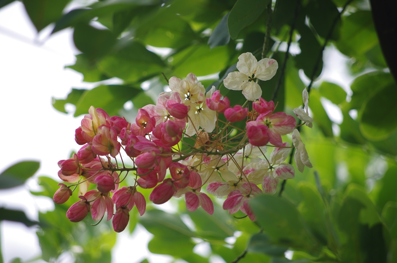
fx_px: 3301
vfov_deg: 4.6
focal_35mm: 300
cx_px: 198
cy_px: 132
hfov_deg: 6.9
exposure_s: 1/200
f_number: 5.6
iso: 100
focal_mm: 200
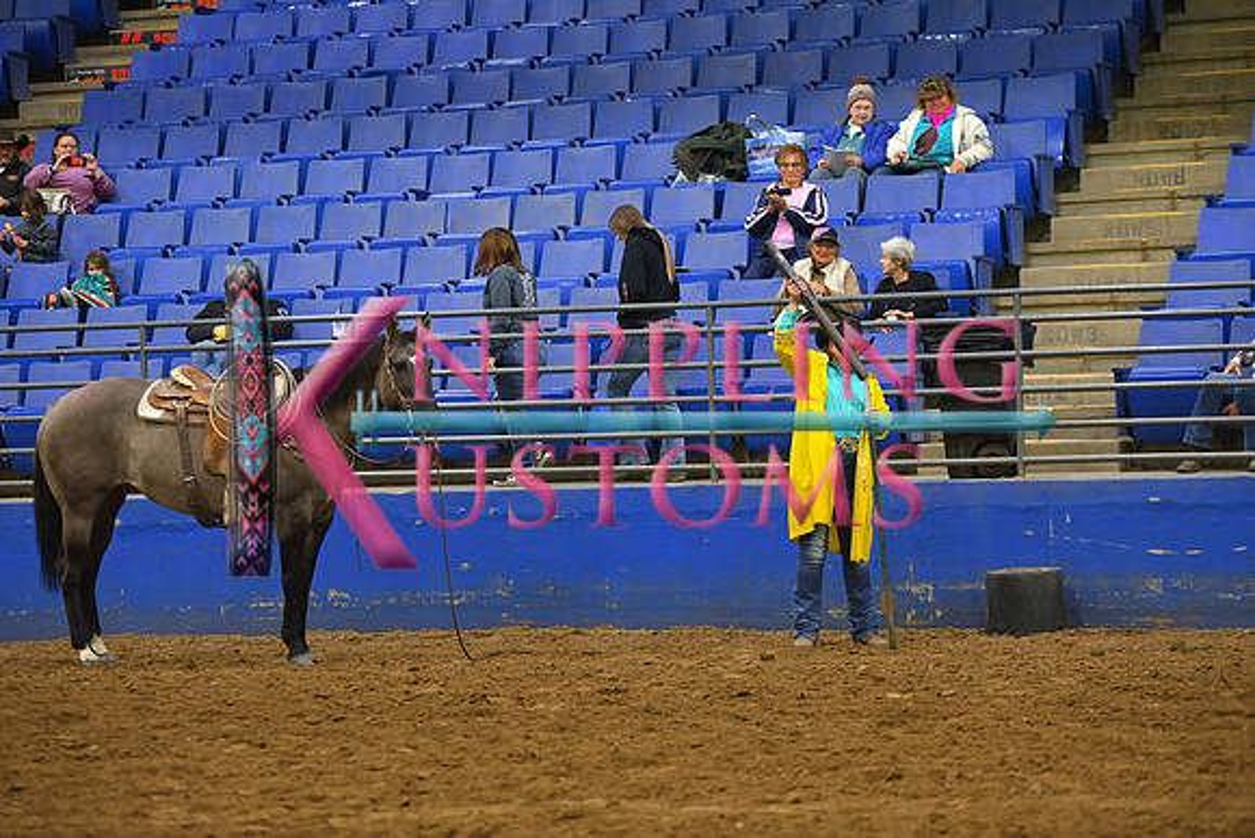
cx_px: 628
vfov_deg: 11.2
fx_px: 4254
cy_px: 419
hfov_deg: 16.8
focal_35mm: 122
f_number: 2.8
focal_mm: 122
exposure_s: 1/320
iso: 2500
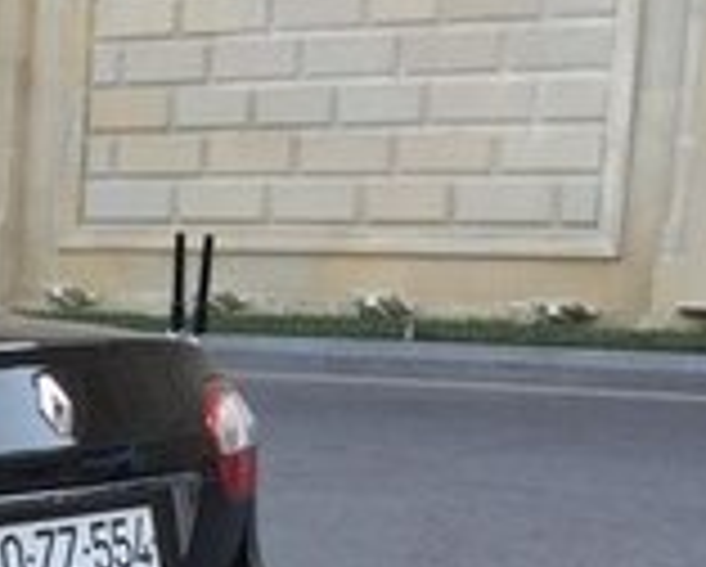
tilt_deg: -10.4
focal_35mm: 119
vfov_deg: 12.6
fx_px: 2490
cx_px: -760
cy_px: 695
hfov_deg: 13.5
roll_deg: -1.2
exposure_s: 1/321
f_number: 2.2
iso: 32
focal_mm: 4.15
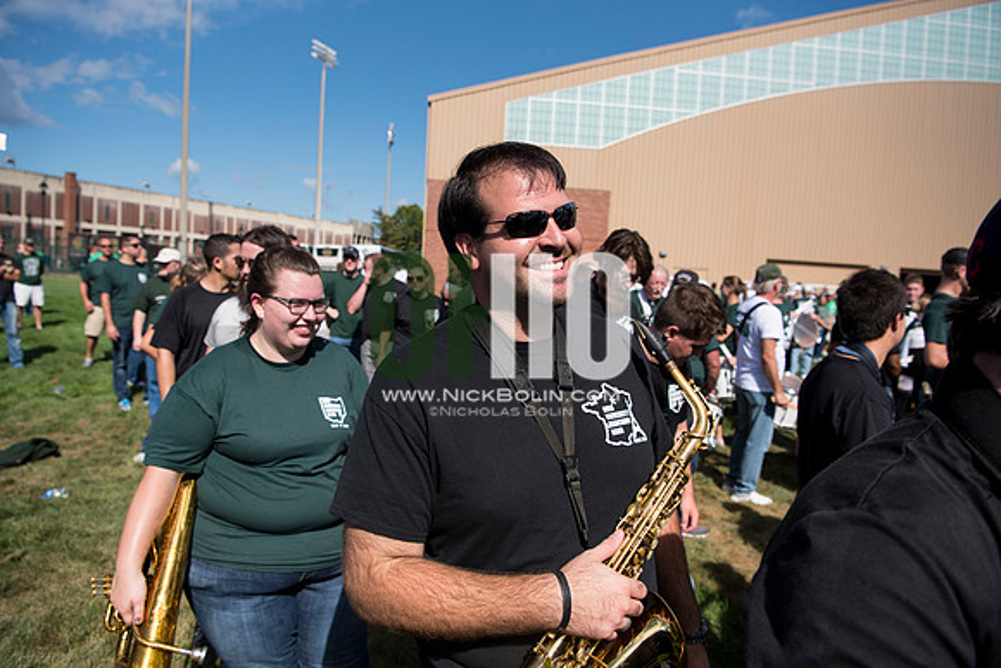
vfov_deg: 53.2
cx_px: 500
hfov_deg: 73.7
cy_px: 334
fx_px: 667
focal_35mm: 24
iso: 250
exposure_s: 1/2500
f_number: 4.5
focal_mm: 24
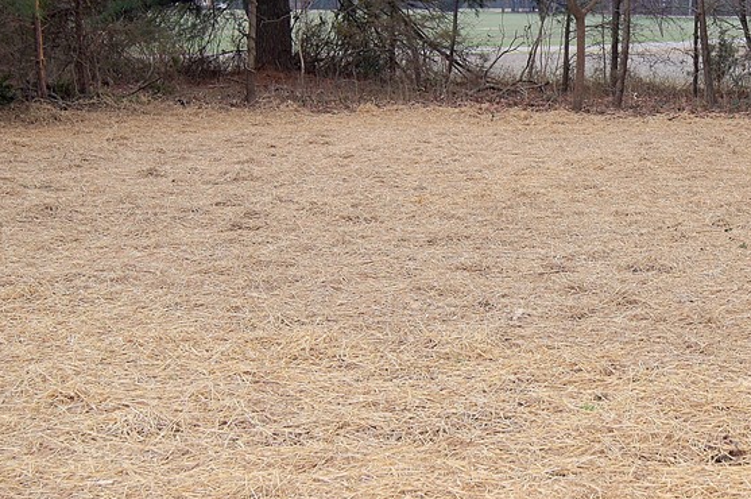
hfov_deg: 24.3
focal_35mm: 82
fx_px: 1709
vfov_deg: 16.6
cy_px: 241
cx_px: 639
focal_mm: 28
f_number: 4.5
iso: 100
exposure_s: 1/160
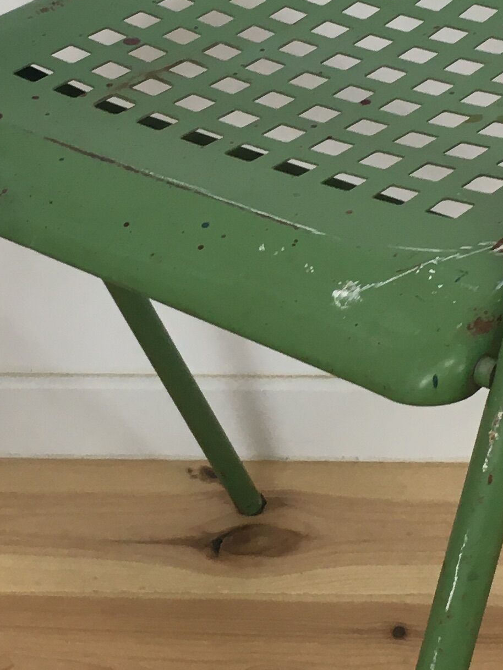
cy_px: 226
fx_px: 1859
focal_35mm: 96
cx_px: 158
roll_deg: -1.8
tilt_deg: -26.3
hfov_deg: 15.4
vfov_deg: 20.4
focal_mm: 4.15
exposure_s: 1/33
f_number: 2.2
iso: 25
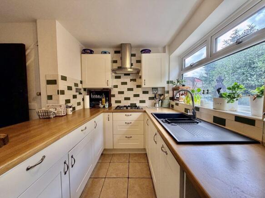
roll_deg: +0.6
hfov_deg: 102.1
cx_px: 132
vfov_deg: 85.7
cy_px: 99
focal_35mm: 14
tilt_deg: -3.0
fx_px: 107
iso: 200
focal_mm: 2.22
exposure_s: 1/100
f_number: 2.2
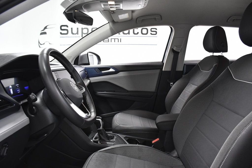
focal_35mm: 27
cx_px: 126
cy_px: 84
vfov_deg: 47.9
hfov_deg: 67.4
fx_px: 189
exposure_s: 1/200
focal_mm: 18
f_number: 4.5
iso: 2500
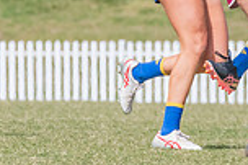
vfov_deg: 0.8
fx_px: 11189
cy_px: -122
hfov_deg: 1.3
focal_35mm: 1626
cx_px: 300
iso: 800
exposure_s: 1/1250
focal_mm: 330
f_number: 11
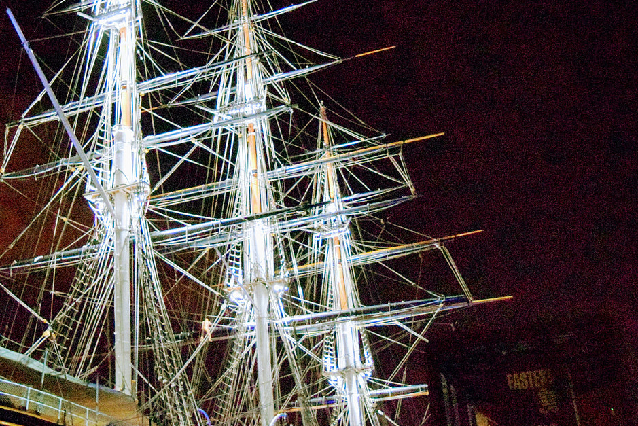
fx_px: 816
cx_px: 262
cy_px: 152
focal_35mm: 46
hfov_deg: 42.6
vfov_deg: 29.1
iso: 6400
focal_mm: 18
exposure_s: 1/60
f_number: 3.5
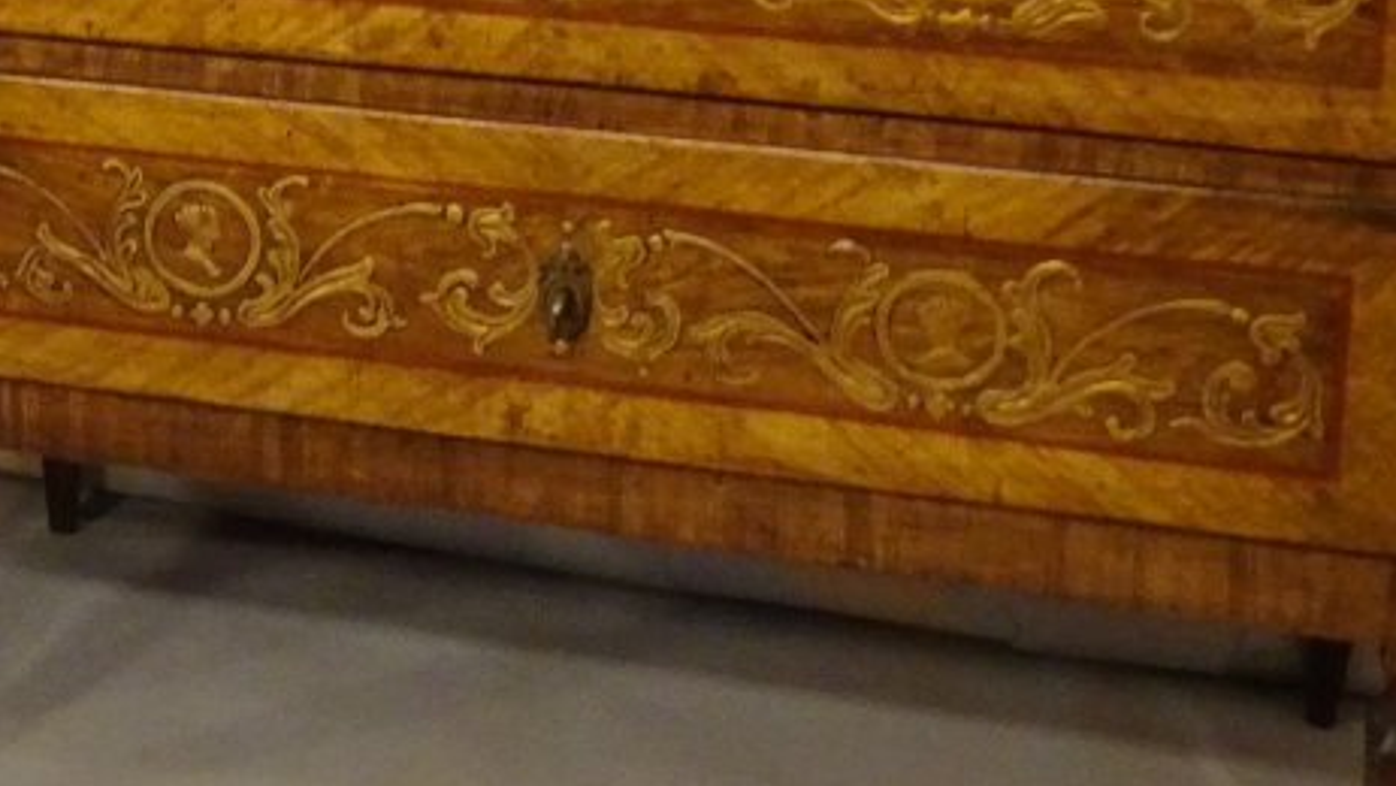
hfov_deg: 24.6
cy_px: -145
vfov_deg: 14.3
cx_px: -27
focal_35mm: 82
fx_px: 3036
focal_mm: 4.92
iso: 800
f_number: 3.5
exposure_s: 1/10
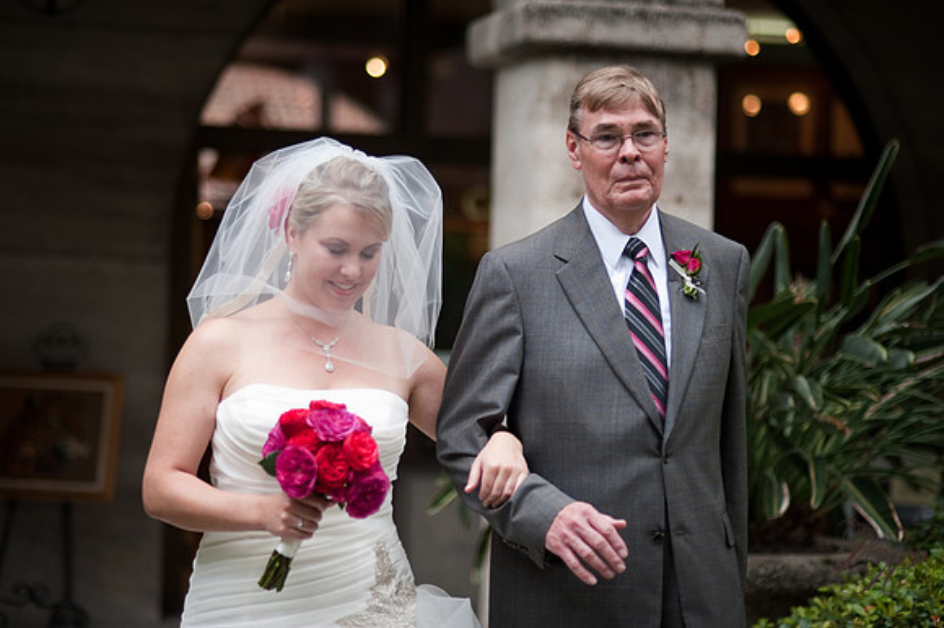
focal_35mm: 85
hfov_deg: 23.9
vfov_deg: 16.1
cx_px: 472
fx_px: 2228
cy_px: 314
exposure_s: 1/500
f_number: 1.8
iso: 400
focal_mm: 85
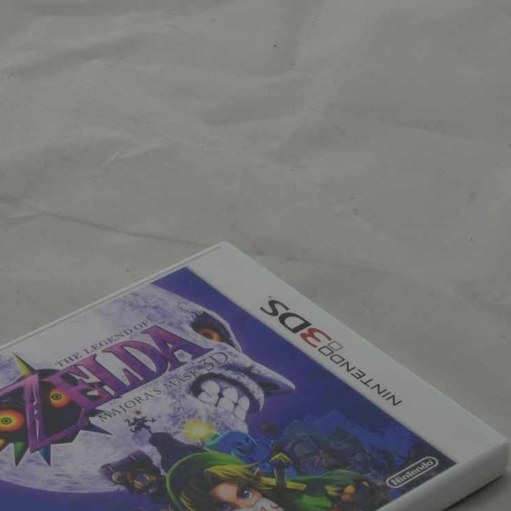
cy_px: 409
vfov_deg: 14.0
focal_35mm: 124
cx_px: 127
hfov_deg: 14.0
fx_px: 2071
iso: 100
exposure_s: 1/4
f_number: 20
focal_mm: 40
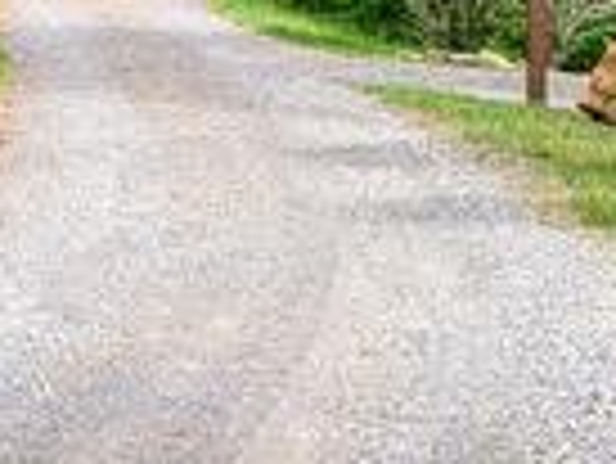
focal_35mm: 180
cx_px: 207
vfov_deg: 8.1
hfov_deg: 11.0
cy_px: -246
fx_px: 3206
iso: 22
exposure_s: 1/456
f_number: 1.68
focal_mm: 6.9
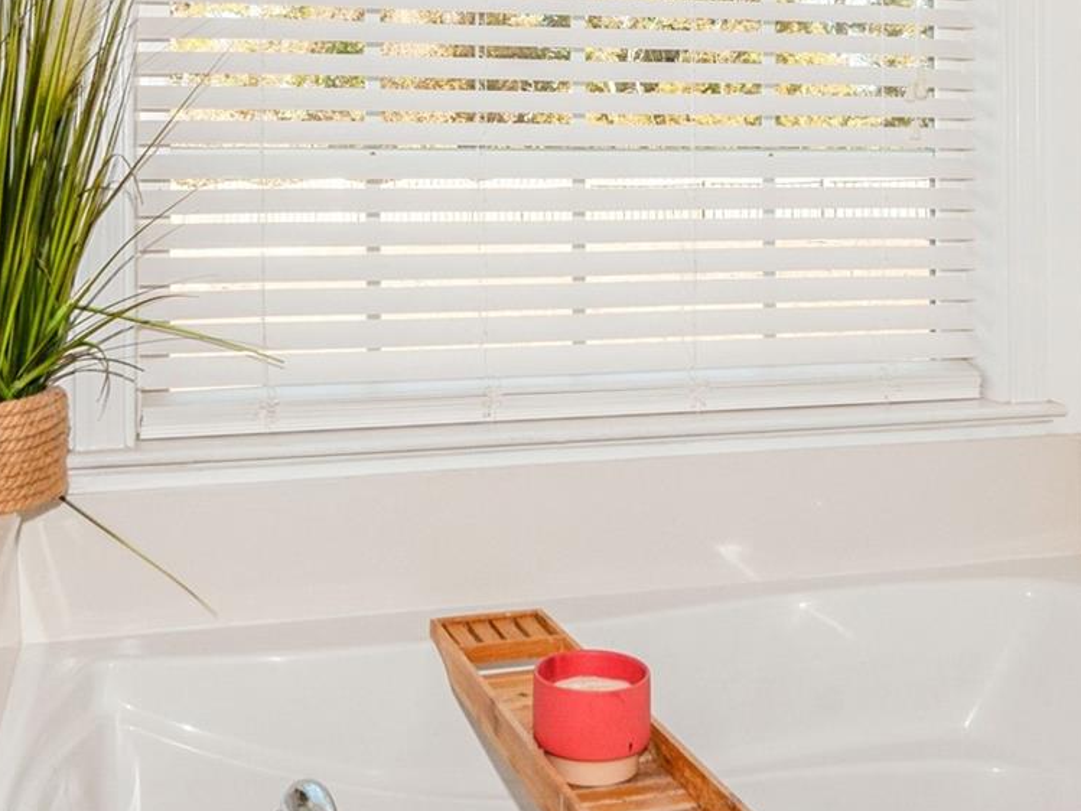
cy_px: 121
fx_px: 1353
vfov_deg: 32.1
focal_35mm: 43
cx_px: 557
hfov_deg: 43.6
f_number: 8
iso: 200
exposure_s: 1/80
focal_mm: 11
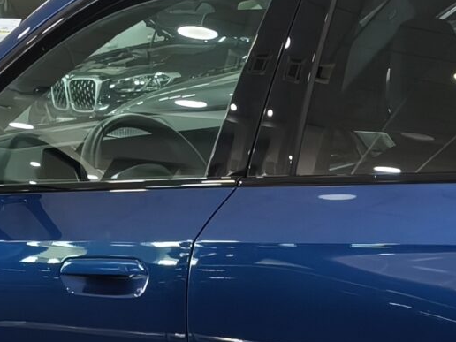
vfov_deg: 12.8
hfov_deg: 16.8
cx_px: 485
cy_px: 360
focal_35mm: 114
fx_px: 1502
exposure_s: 1/50
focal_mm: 5.35
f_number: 1.7
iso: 800
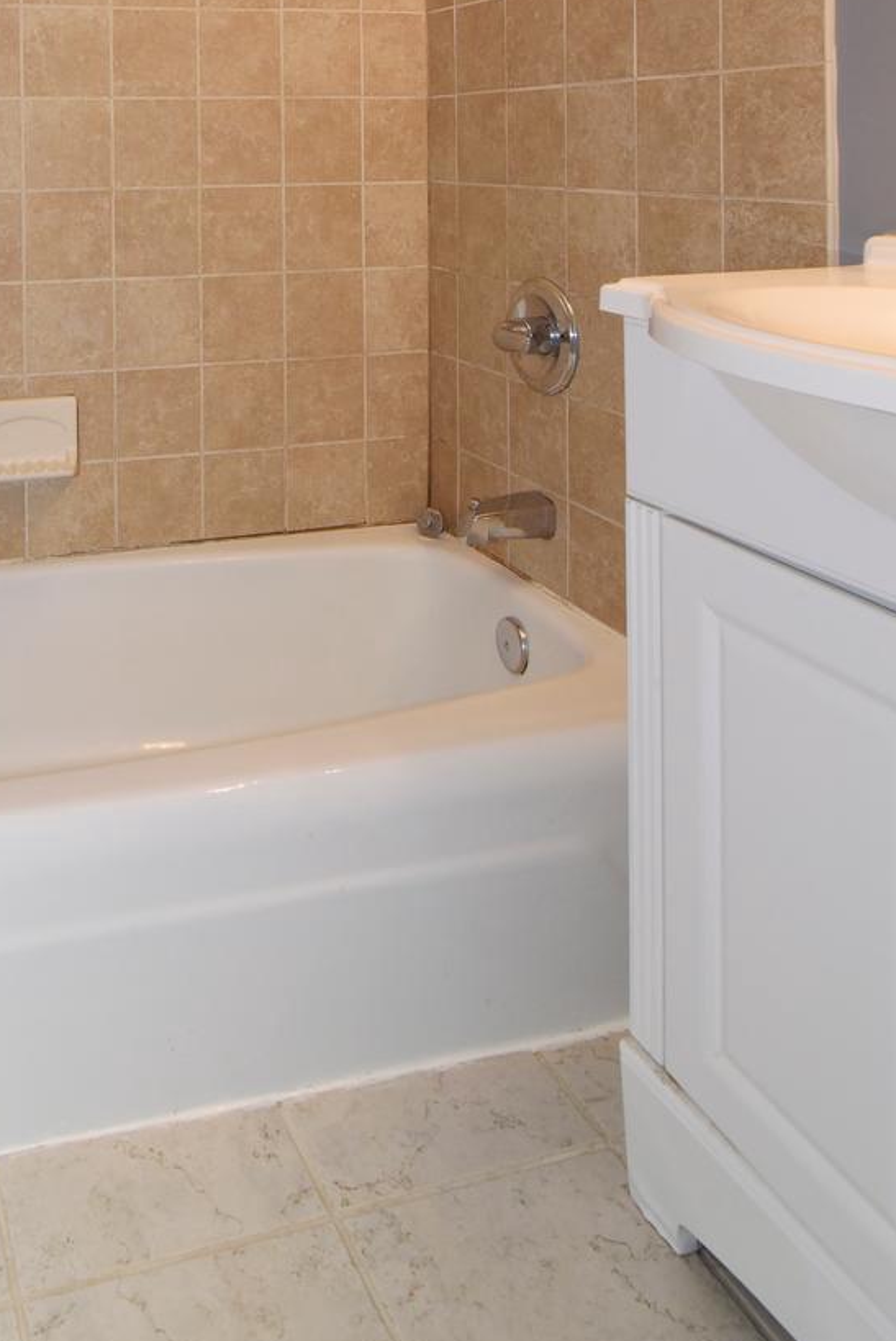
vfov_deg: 54.0
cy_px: 133
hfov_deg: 40.3
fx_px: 1118
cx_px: 88
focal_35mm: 30
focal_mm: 16
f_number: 7.1
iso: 1250
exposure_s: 1/60
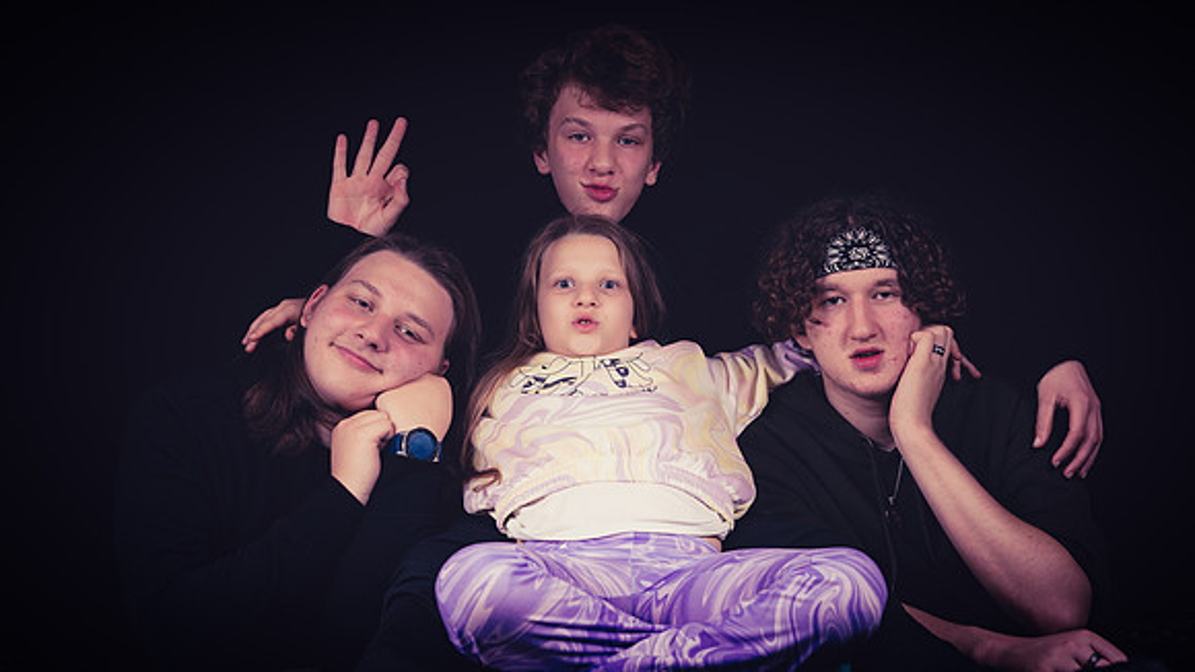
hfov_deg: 31.9
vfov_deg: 18.2
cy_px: 296
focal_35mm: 66
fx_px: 2091
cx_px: 596
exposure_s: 1/80
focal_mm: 60
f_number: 4.5
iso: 100
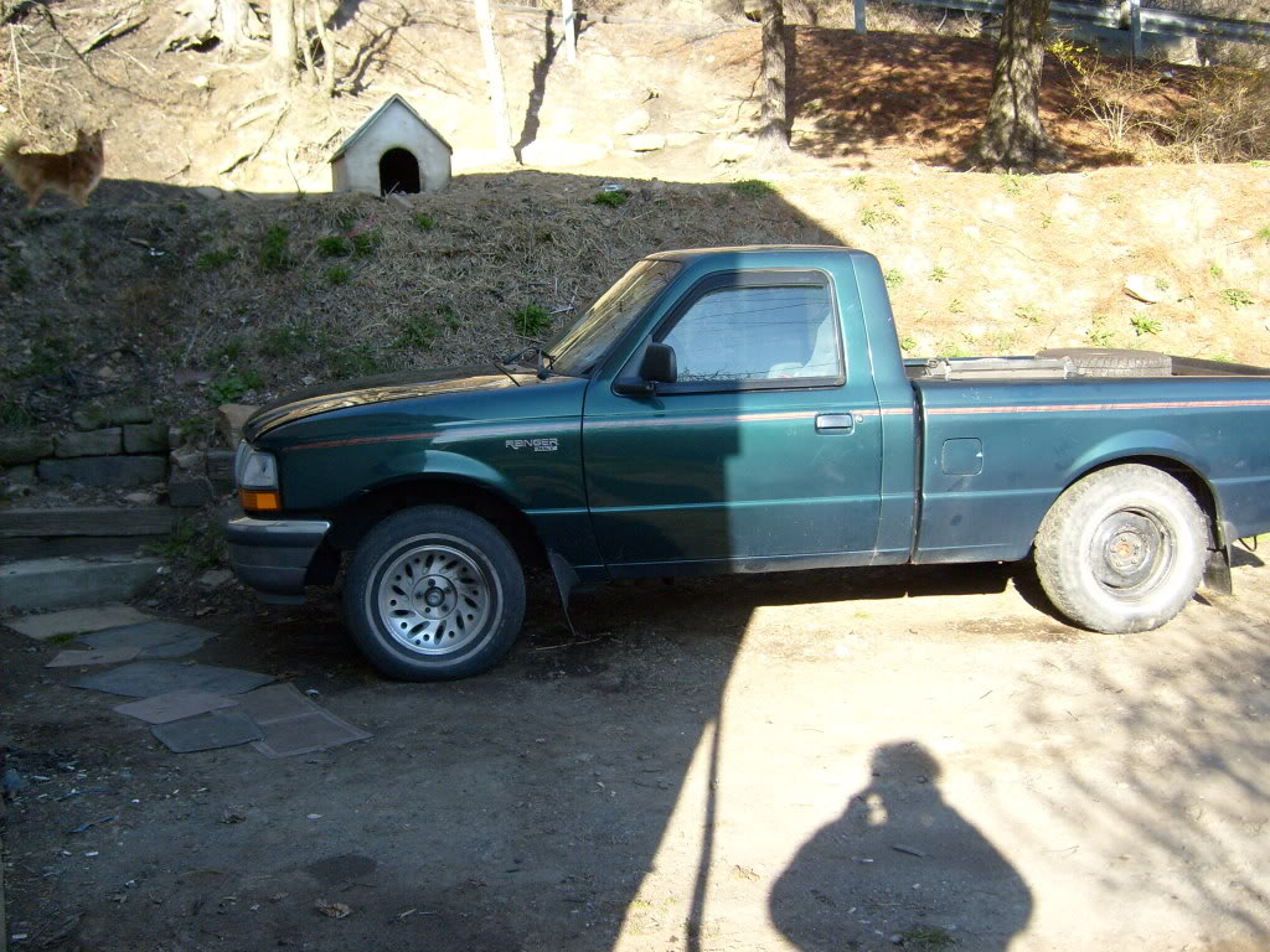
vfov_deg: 40.7
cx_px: 635
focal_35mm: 35
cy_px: 476
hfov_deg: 52.6
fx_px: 1284
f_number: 2.8
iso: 80
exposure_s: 1/250
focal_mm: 5.8
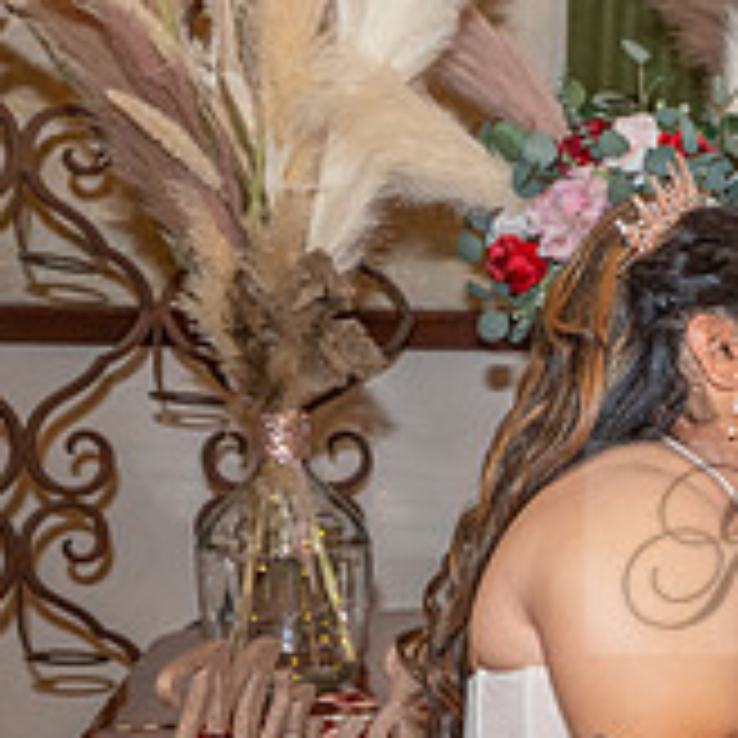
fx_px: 1737
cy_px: 547
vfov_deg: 23.8
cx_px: 976
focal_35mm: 72
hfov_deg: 21.5
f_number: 2.8
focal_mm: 24
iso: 1600
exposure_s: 1/200
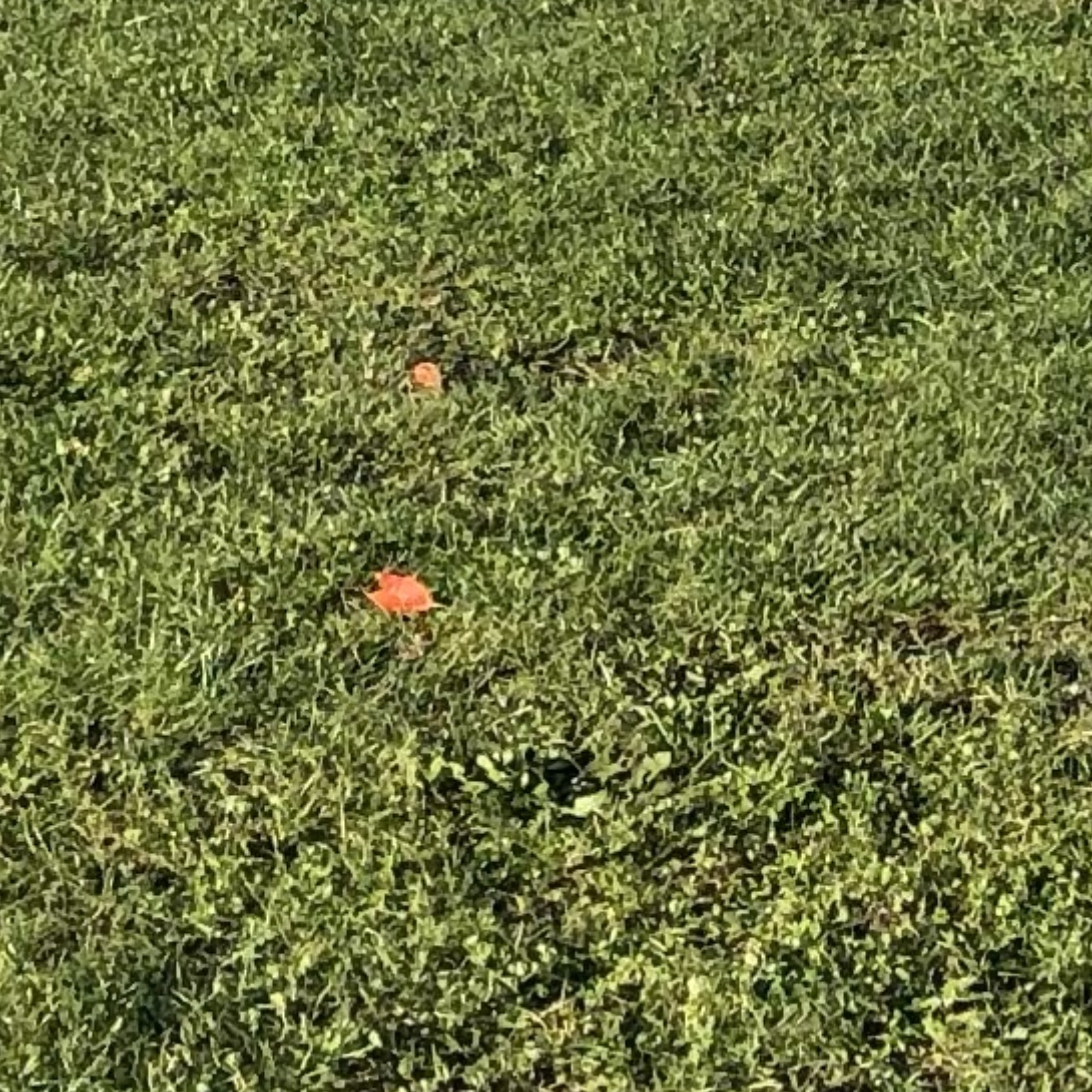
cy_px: -415
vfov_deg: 9.4
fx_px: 6531
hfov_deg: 9.1
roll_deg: +0.4
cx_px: 2016
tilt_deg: -4.3
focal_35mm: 183
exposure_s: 1/1297
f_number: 1.8
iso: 20
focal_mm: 3.99
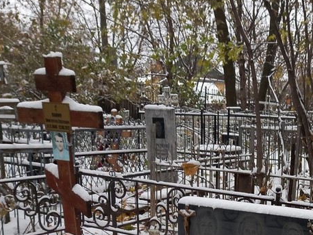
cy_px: 231
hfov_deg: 32.4
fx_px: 506
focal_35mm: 56
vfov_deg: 25.0
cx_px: 288
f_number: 2
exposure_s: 1/50
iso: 64
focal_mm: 4.6
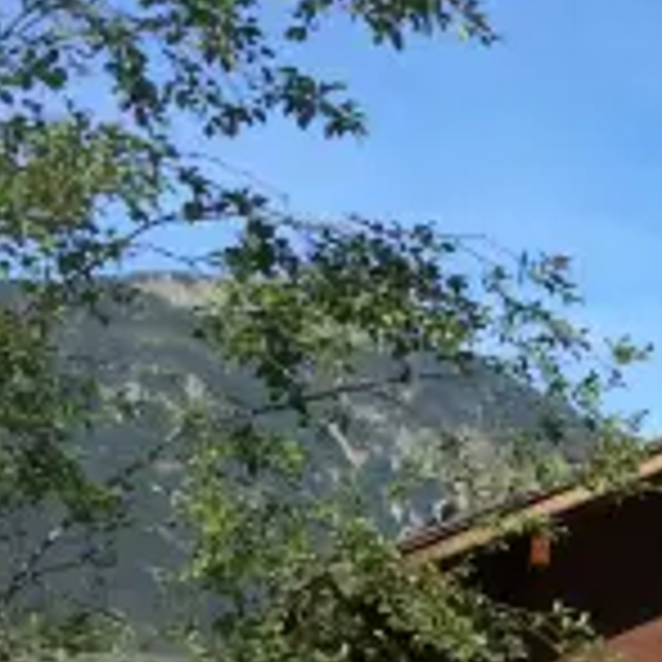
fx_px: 2488
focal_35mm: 115
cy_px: 626
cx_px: 946
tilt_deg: +3.3
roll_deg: +0.7
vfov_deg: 15.0
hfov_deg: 14.3
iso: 32
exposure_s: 1/853
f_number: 2.4
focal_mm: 3.3
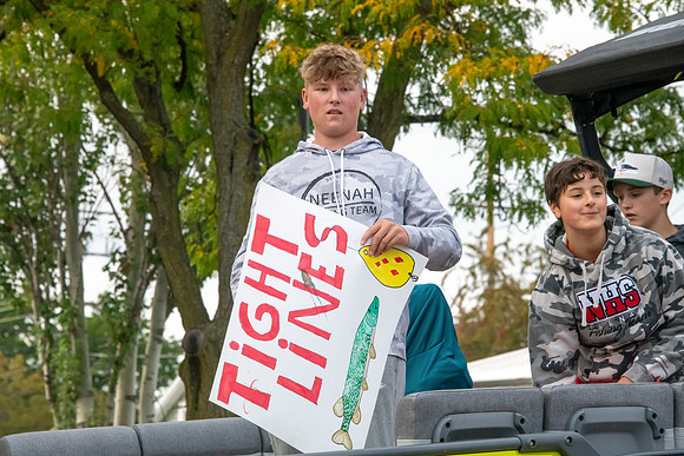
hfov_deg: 10.8
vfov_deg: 7.2
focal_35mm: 190
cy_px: 228
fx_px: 3611
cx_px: 342
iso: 3200
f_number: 11
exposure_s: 1/800
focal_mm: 190
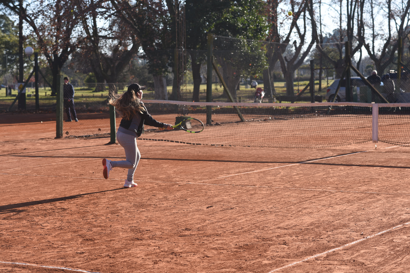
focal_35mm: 85
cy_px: 136
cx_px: 205
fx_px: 968
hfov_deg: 23.9
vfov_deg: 16.1
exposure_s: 1/500
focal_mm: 85
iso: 200
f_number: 5.6
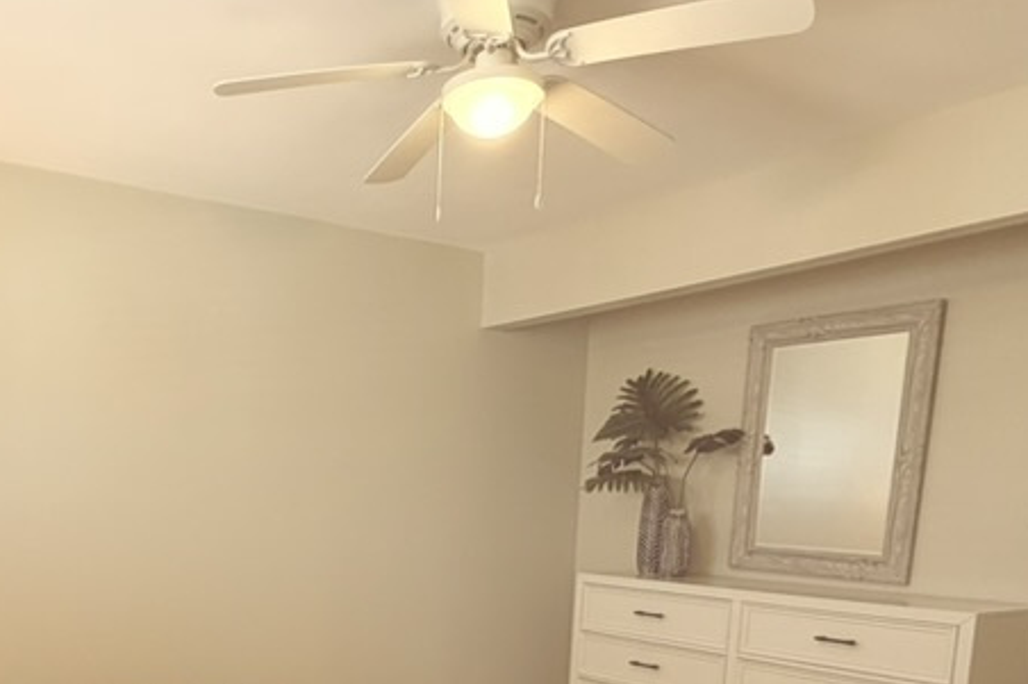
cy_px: 629
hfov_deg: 55.0
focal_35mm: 33
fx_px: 942
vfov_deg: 37.1
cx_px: 277
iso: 320
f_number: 2.2
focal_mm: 2.22
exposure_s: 1/120
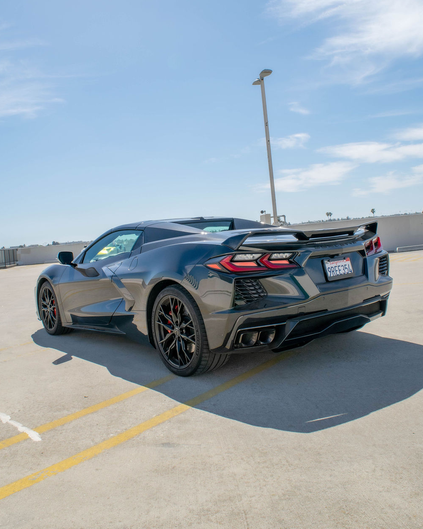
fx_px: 485
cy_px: 221
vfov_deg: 56.9
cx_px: 213
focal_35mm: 31
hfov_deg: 47.1
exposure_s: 1/500
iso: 200
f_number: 10
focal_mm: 18
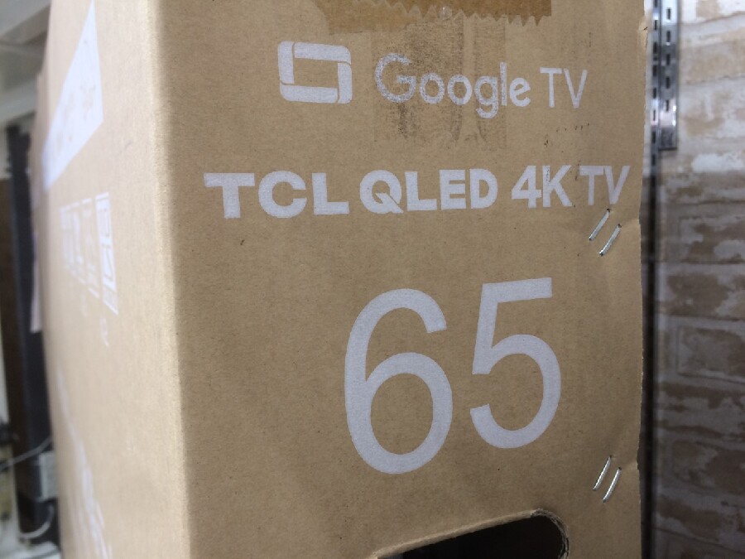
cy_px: 280
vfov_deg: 48.2
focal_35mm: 29
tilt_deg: -7.1
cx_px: 372
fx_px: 624
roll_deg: +1.6
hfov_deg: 61.7
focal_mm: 4.15
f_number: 2.2
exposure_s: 1/30
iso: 50
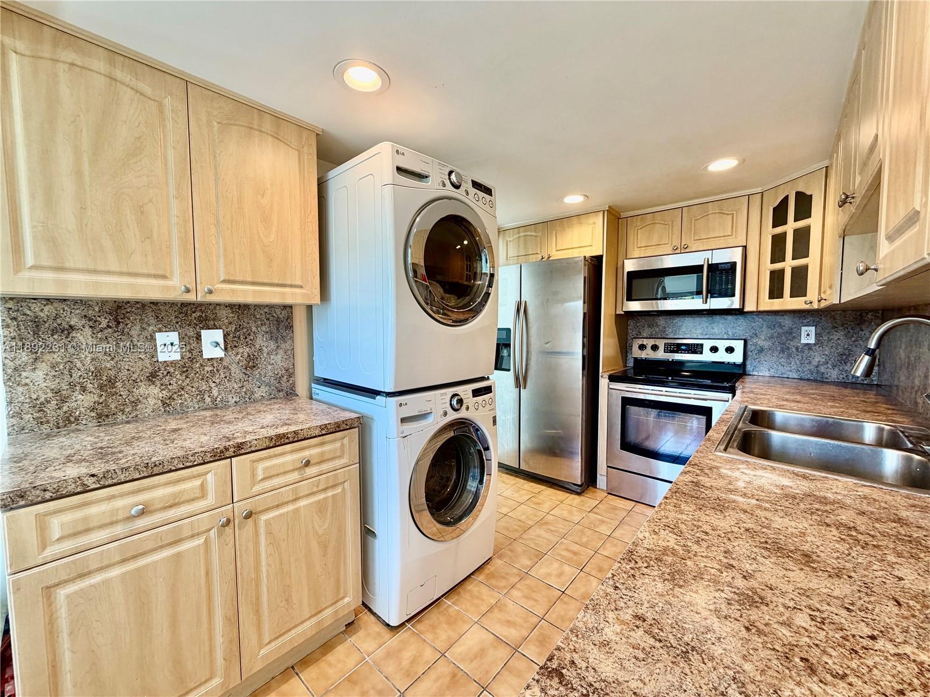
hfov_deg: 102.1
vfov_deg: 85.7
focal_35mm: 14
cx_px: 465
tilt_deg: -4.7
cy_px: 348
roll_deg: +0.1
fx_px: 376
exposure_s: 1/120
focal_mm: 2.22
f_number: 2.2
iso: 125
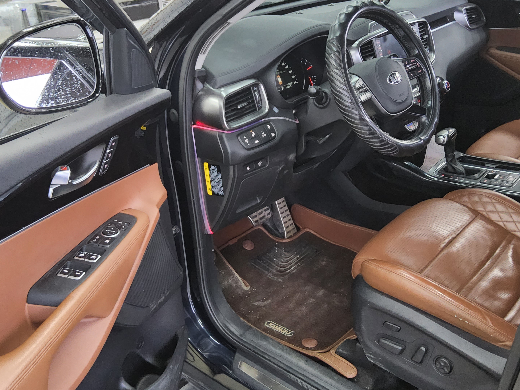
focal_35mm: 36
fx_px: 541
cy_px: 183
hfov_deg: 51.4
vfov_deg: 39.6
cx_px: 257
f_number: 2
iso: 640
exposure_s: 1/120
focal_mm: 3.08
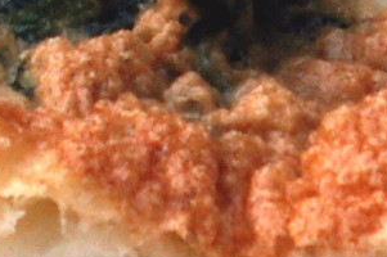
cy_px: 326
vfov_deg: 5.5
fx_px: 2663
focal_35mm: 248
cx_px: 210
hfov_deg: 8.3
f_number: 4
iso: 50
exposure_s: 1/80
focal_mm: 5.86
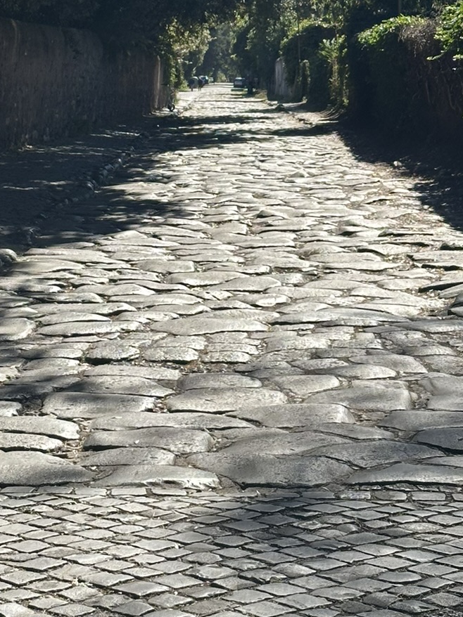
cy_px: 201
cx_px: 163
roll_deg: -1.6
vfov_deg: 17.5
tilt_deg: -2.4
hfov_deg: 13.2
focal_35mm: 112
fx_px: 1998
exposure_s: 1/2532
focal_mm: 6.86
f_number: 1.78
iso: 64
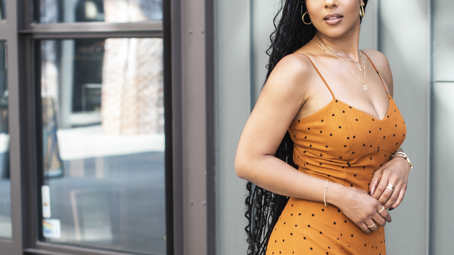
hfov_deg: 17.9
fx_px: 1433
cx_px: 327
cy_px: 218
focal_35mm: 119
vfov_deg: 10.1
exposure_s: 1/400
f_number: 2.8
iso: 400
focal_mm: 50
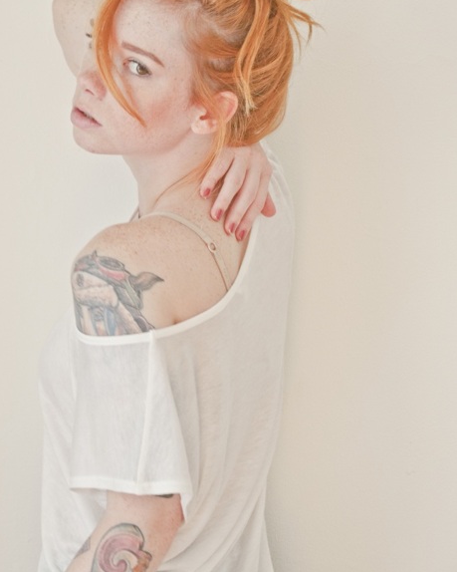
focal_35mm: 120
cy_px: 269
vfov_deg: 16.0
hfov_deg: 12.8
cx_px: 228
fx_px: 2029
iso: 400
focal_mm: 70
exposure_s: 1/60
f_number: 5.6
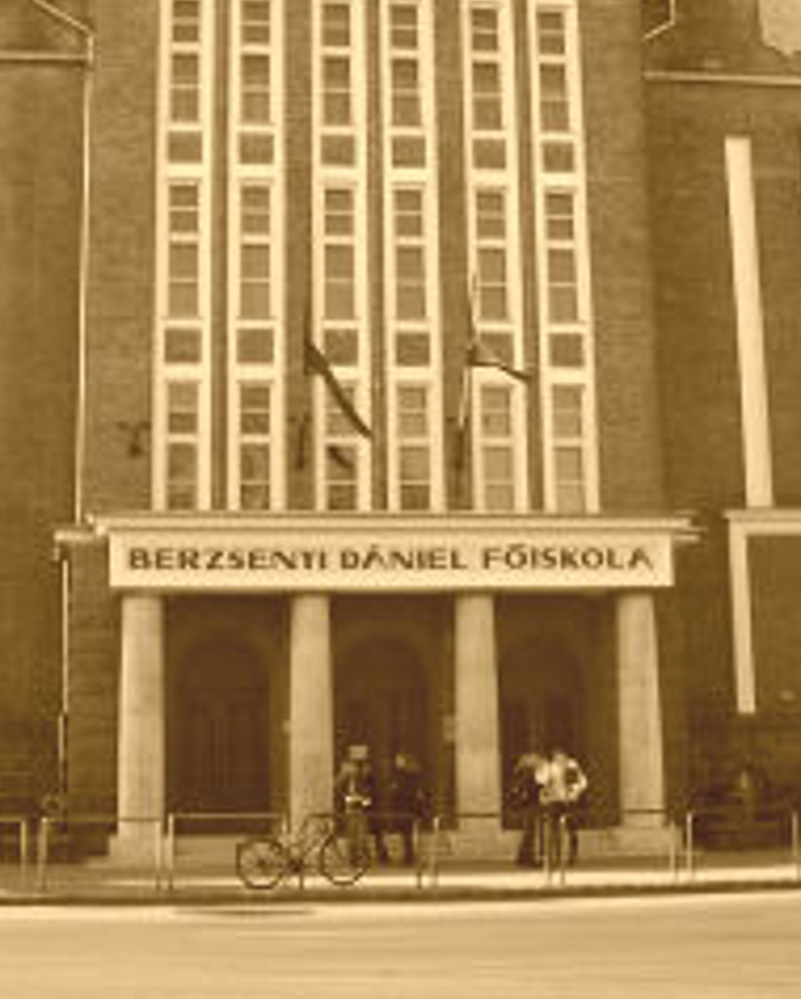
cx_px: 375
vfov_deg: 29.8
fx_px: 1864
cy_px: 320
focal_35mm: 63
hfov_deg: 24.2
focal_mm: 5.6
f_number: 2.7
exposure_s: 1/350
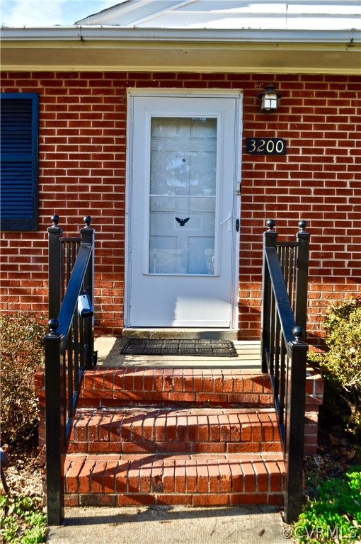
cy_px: 272
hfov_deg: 39.9
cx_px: 180
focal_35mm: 33
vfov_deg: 57.3
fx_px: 498
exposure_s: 1/160
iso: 200
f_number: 6.3
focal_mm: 22
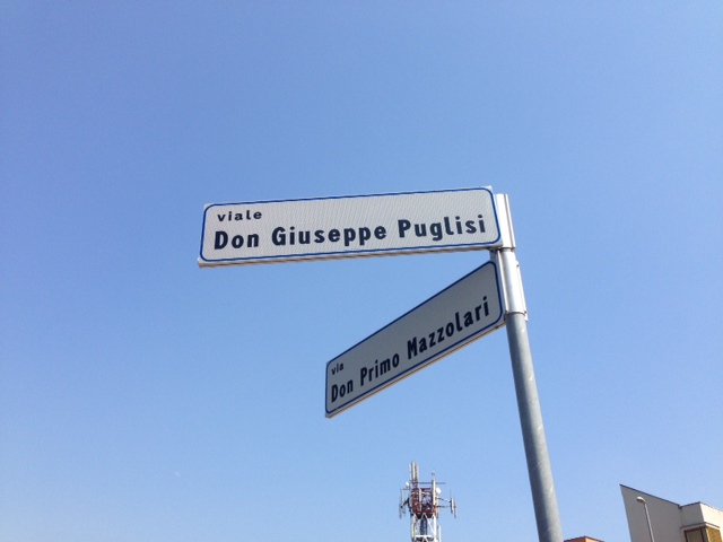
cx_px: 362
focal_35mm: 33
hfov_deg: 55.4
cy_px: 271
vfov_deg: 42.9
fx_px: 689
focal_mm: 4.13
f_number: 2.4
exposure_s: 1/1642
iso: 50
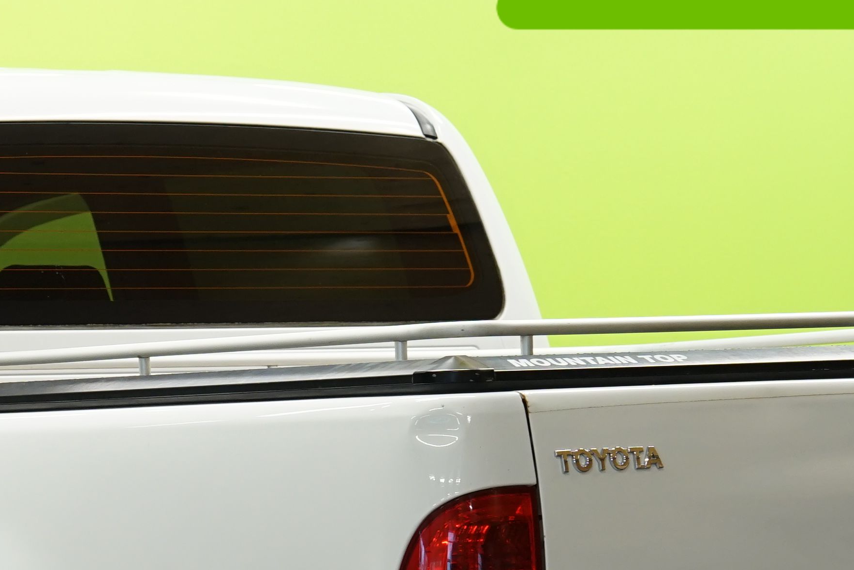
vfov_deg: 6.9
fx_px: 4674
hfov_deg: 10.4
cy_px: 655
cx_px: 132
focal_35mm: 197
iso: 500
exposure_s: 1/15
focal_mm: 58
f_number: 5.6
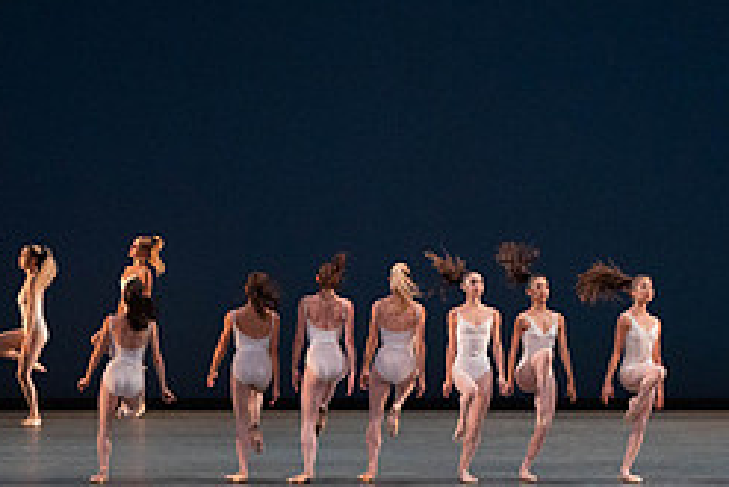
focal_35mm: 235
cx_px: 457
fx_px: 4761
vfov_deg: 5.9
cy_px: 117
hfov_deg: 8.8
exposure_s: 1/400
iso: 5000
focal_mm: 100
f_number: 7.1
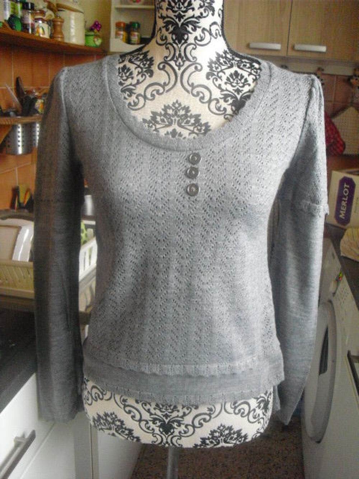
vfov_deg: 51.4
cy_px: 240
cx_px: 180
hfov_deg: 39.7
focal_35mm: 36
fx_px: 498
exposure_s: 1/30
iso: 800
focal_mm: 6.3
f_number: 3.1
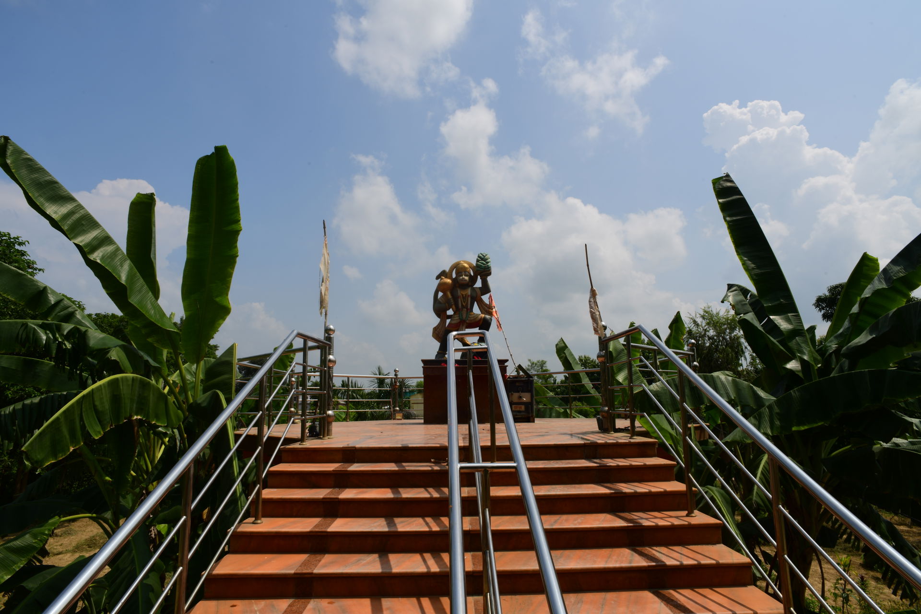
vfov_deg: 61.9
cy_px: 307
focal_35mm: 20
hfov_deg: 84.0
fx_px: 512
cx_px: 460
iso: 64
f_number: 22
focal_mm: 20
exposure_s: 1/60
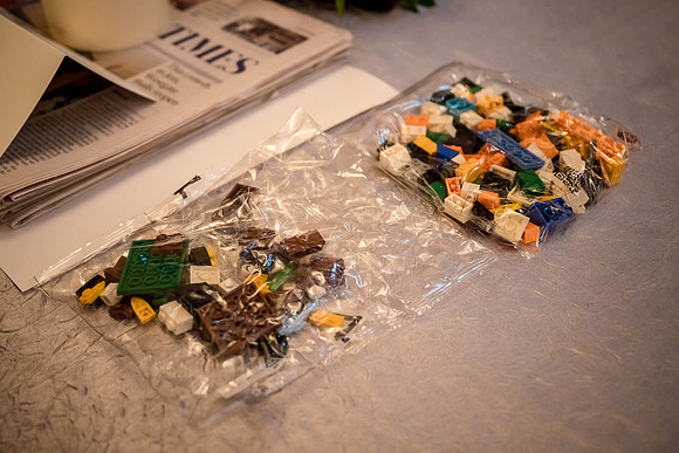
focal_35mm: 38
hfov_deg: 50.1
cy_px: 226
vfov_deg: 34.7
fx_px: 726
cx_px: 340
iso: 1000
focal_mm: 18
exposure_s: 1/80
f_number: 2
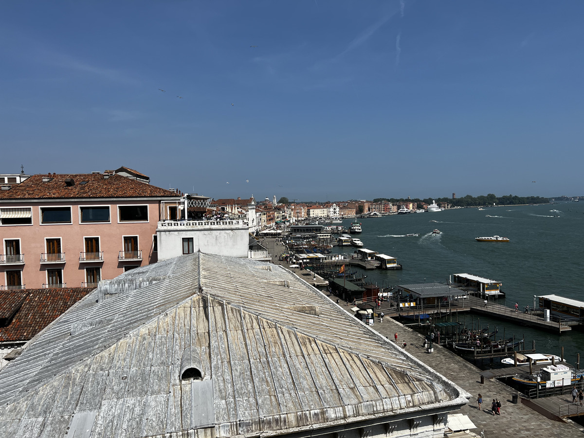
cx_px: 292
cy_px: 219
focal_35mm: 26
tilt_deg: -2.7
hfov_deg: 67.3
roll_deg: +1.4
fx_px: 439
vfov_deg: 53.1
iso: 50
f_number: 1.5
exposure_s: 1/8696
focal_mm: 5.7
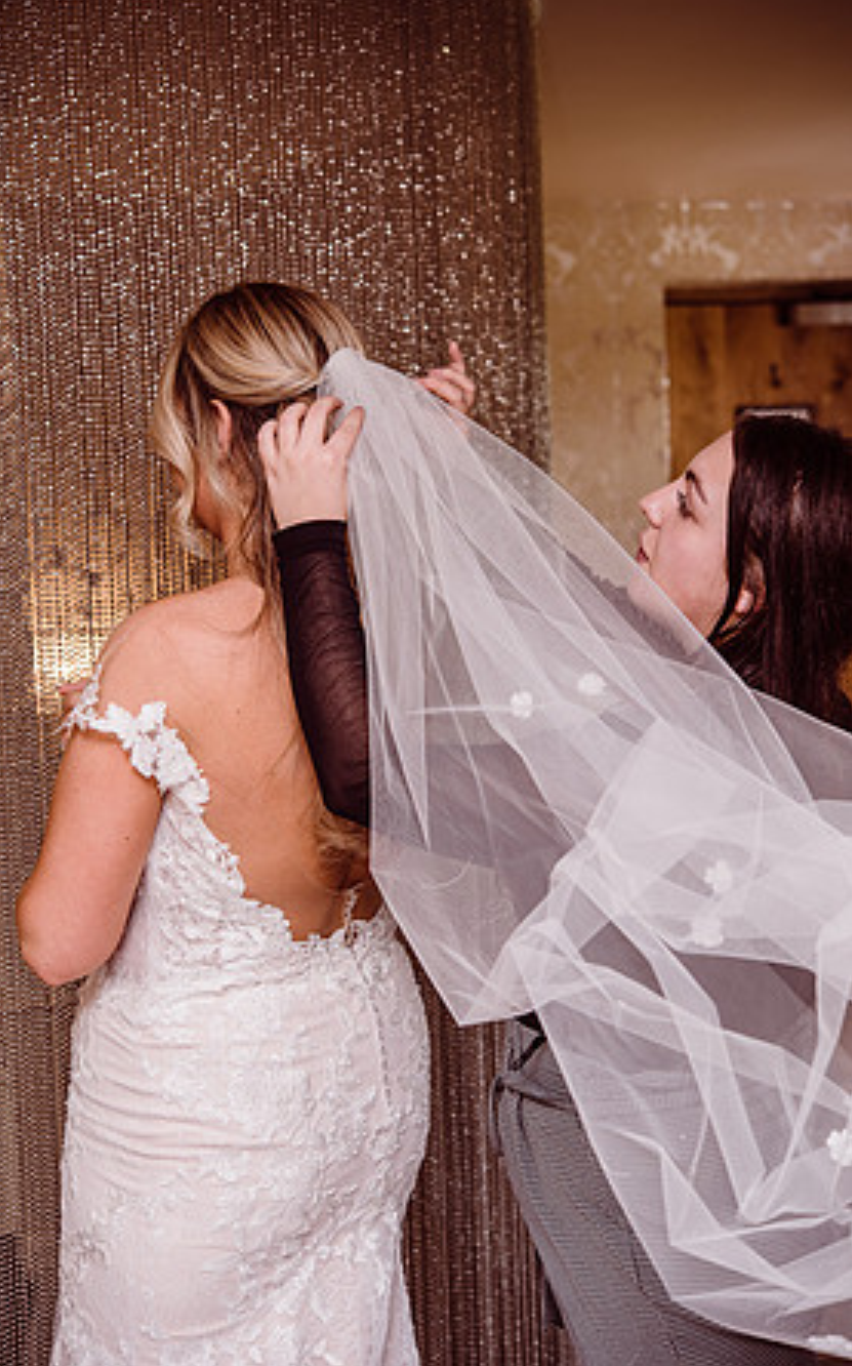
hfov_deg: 20.9
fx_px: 2306
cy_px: 683
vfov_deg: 33.0
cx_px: 394
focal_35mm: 62
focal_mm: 60
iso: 200
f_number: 4.5
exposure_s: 1/80
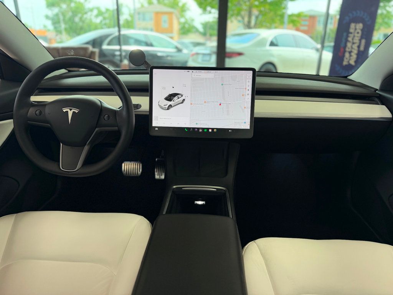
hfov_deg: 71.6
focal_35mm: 24
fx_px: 272
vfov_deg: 56.8
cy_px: 148
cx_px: 196
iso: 80
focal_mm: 6.76
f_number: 1.78
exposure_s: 1/172
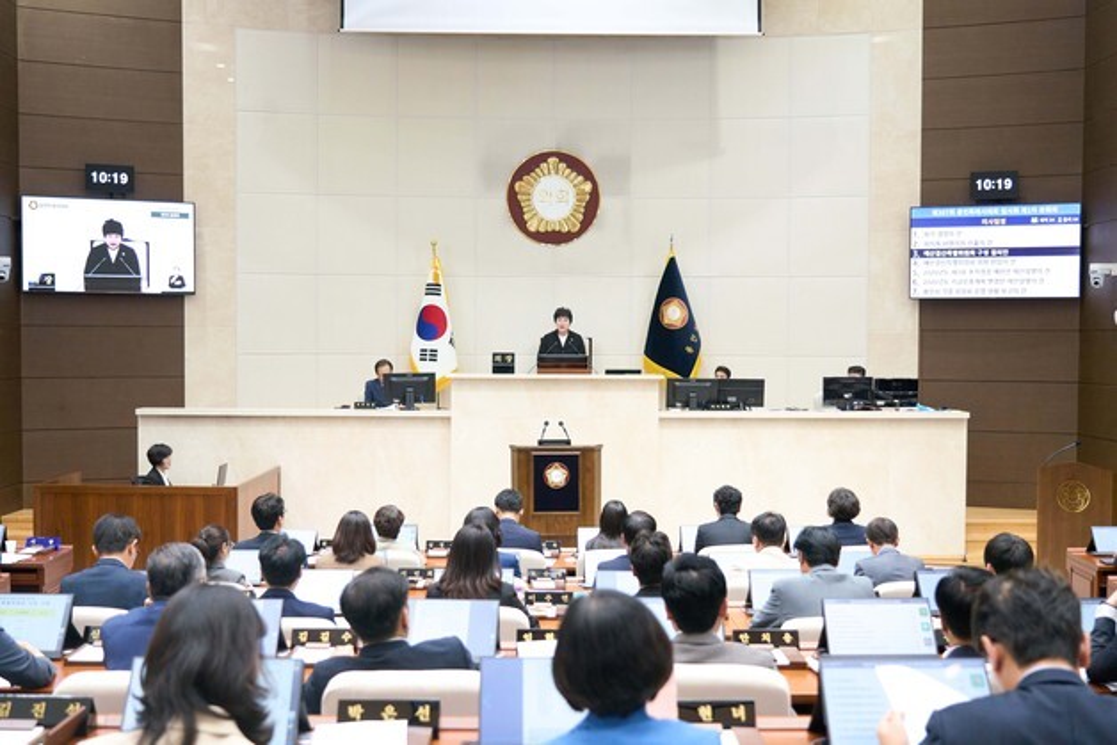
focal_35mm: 39
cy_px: 372
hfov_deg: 49.5
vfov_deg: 34.2
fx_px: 1210
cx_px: 558
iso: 5000
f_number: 4
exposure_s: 1/250
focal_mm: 39
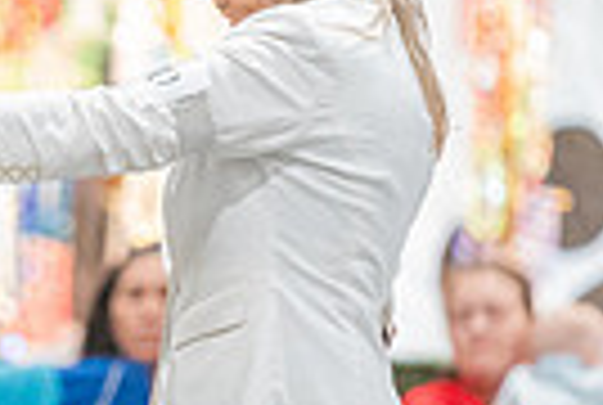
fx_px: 14487
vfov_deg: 1.6
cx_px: -248
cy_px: 479
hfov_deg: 2.4
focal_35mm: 863
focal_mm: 200
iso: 6400
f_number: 2.8
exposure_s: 1/250
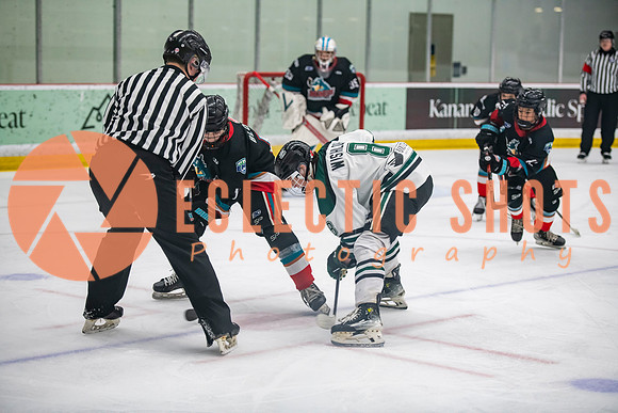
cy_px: 206
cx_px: 309
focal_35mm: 95
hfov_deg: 21.5
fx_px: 1631
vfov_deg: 14.4
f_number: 3.2
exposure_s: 1/640
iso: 2000
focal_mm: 95
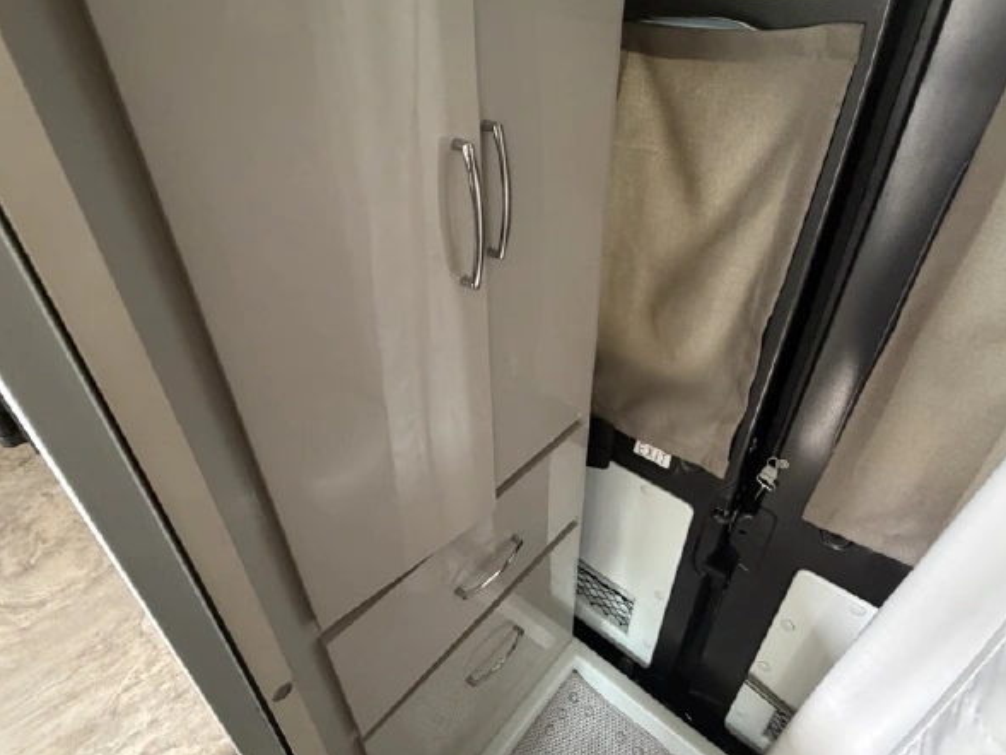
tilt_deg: -32.2
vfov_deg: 68.7
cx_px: 545
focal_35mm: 19
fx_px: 552
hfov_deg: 84.5
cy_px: 372
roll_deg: -3.2
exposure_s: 1/60
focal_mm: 2.22
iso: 500
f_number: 2.2
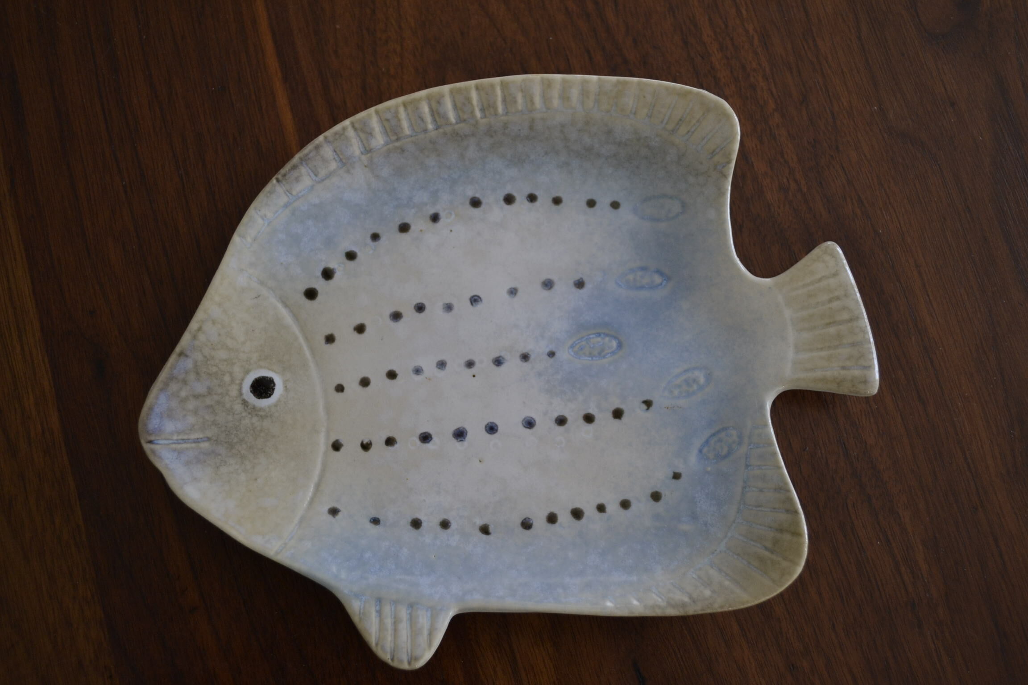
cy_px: 342
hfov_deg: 49.6
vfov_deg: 34.2
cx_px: 514
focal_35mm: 39
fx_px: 1114
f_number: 4.2
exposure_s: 1/60
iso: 560
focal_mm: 26
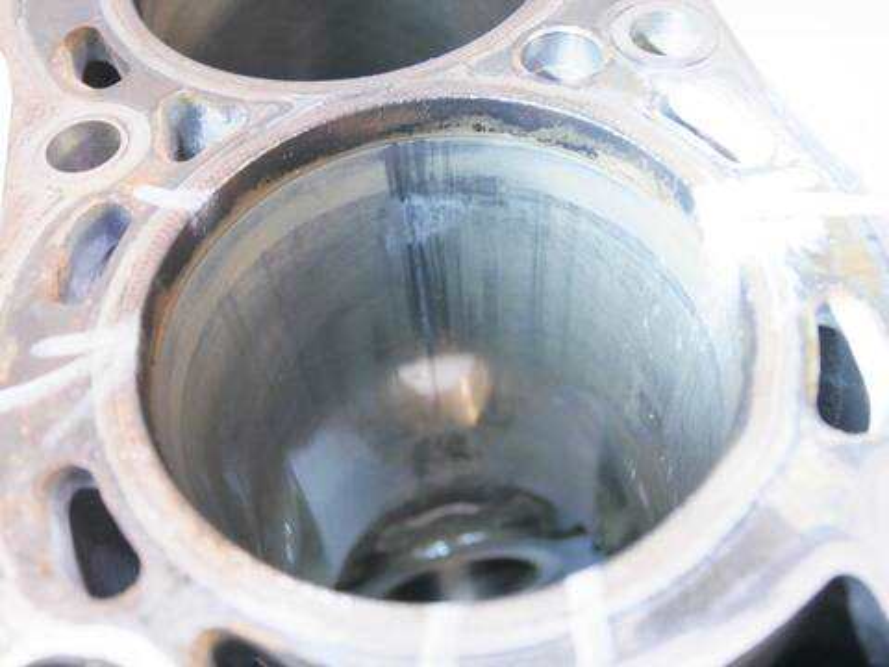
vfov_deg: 44.2
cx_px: 444
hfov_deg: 56.8
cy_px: 334
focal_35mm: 32
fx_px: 822
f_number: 4
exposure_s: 1/60
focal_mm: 16
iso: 1250
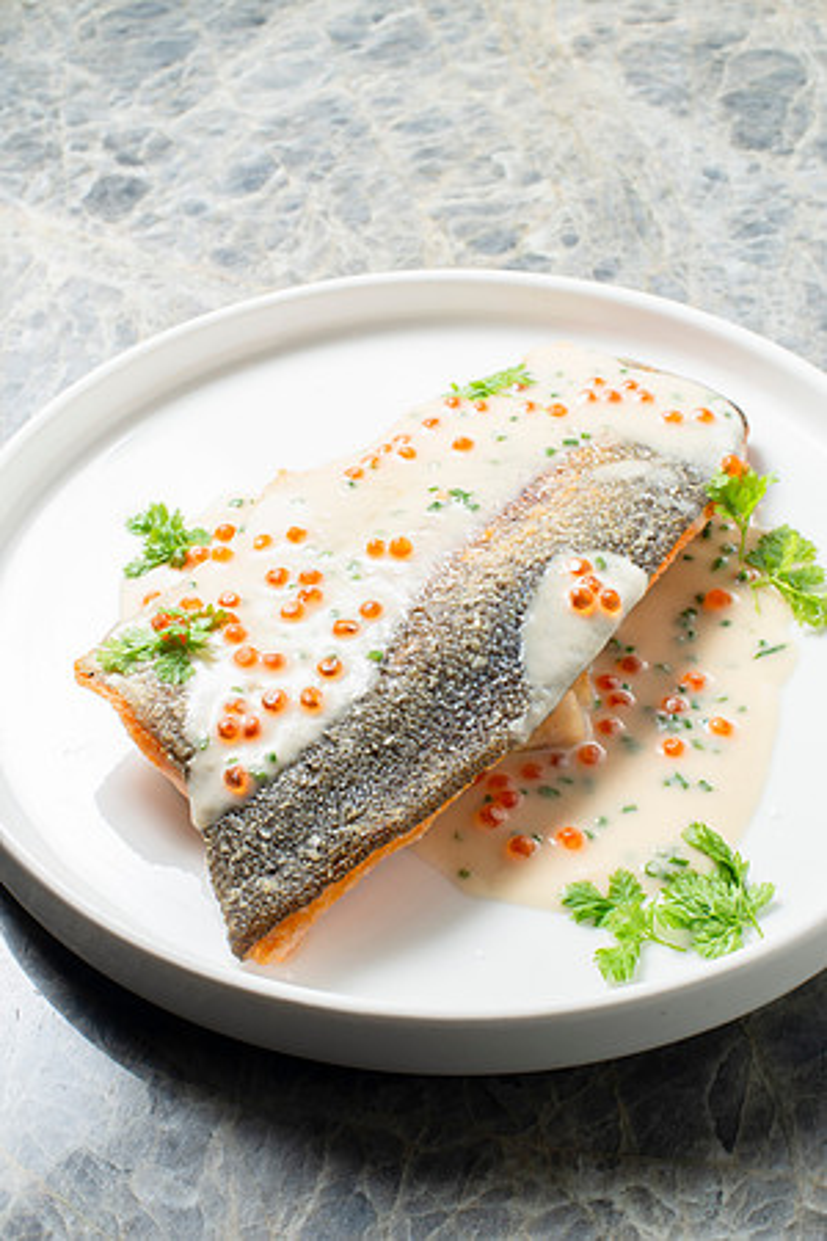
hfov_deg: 27.0
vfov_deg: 39.6
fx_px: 1723
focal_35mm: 50
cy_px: 620
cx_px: 414
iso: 200
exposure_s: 1/200
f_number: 13
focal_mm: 50
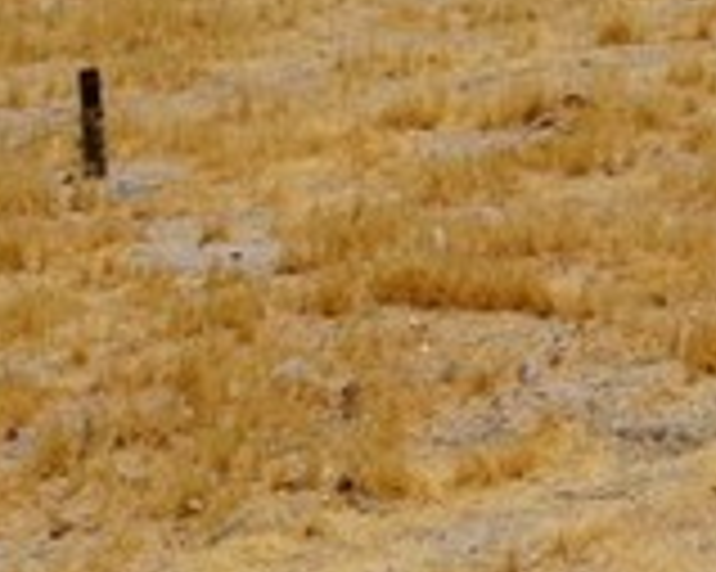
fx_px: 3452
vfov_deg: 9.1
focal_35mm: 163
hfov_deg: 10.9
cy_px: -372
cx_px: 1387
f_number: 10
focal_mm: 18
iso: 100
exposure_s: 1/500
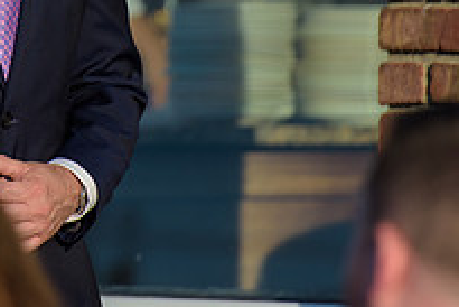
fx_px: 8752
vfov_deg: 2.0
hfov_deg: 3.0
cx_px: -32
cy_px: -129
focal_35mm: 686
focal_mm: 200
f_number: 3.2
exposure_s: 1/3200
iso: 200
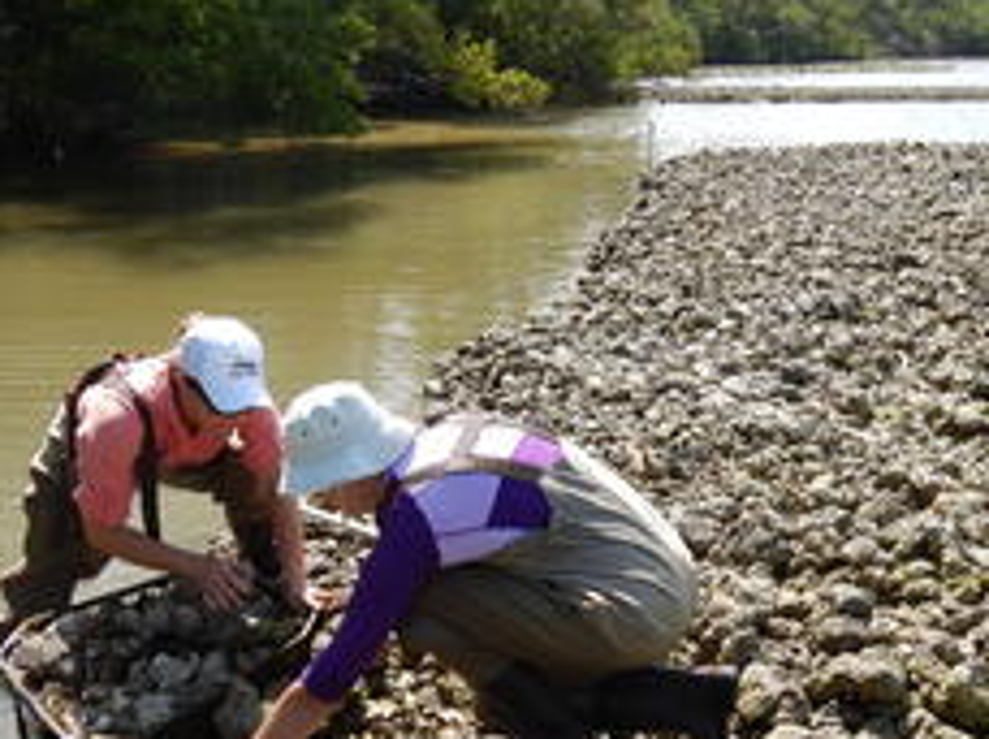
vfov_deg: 34.2
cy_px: 436
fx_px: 1198
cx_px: 548
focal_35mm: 42
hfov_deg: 44.8
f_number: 2.8
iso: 125
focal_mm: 4.3
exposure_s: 1/1000
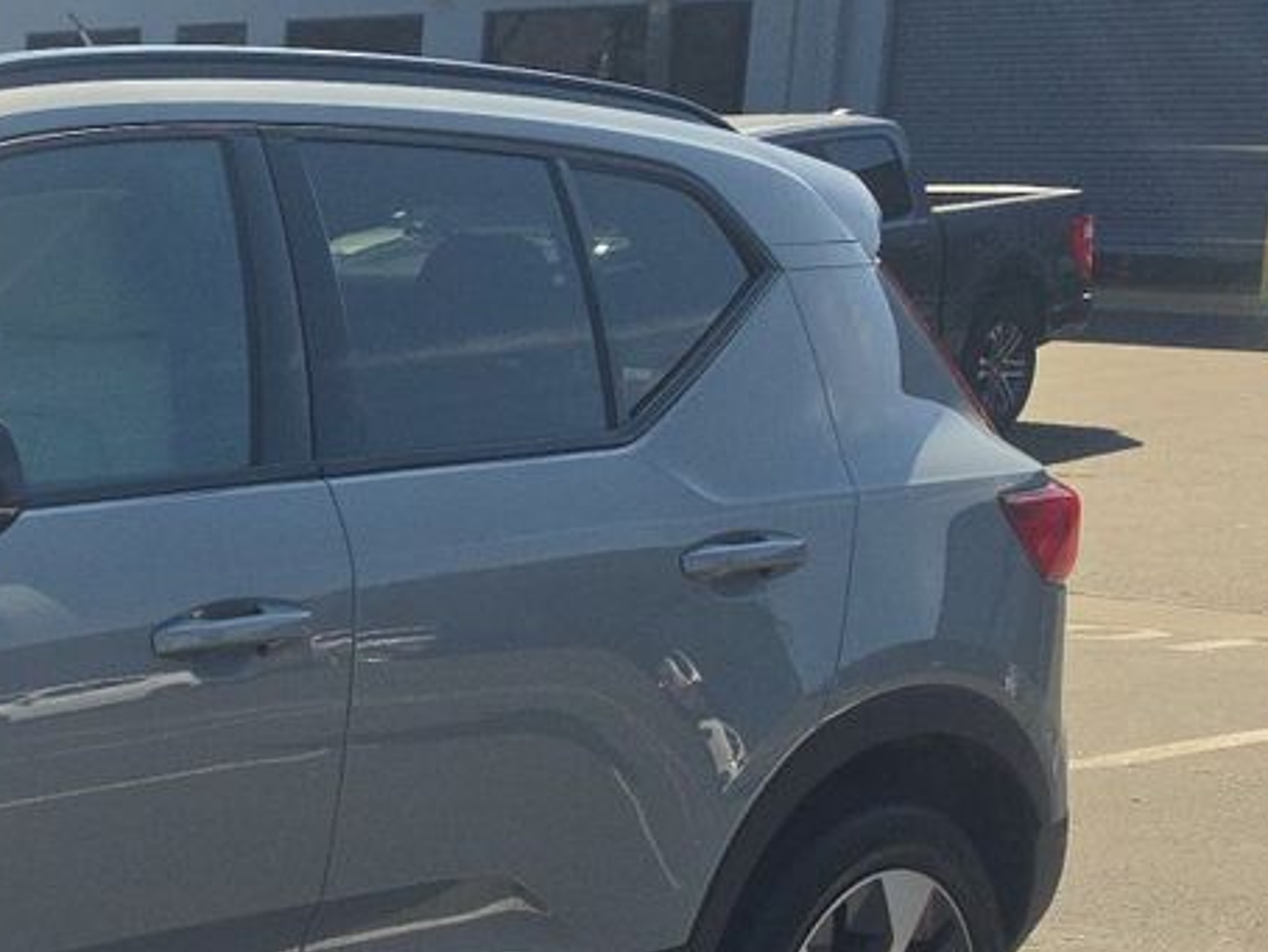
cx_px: -614
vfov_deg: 18.1
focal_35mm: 81
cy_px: 773
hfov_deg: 20.7
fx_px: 2969
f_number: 1.4
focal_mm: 6.5
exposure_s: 1/7623
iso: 65
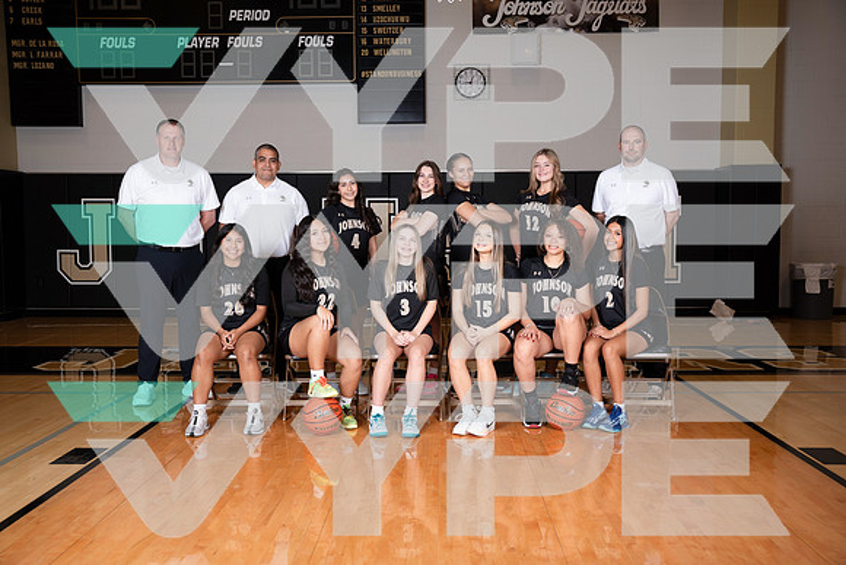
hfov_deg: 54.8
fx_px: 816
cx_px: 423
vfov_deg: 38.2
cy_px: 282
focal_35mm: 35
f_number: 4.5
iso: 160
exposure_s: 1/250
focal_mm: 34.7
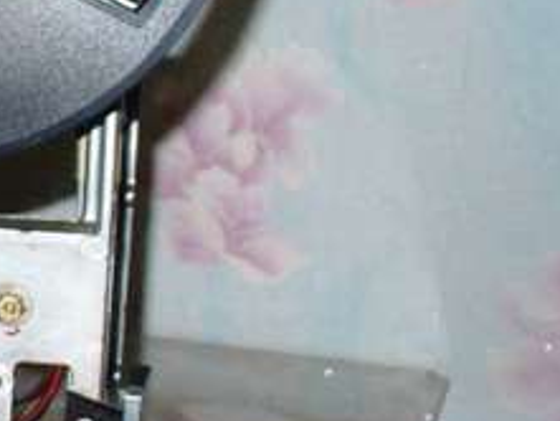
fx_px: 2169
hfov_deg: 13.7
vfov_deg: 11.1
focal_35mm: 134
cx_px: -324
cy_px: 200
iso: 100
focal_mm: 6.1
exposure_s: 1/60
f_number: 2.8
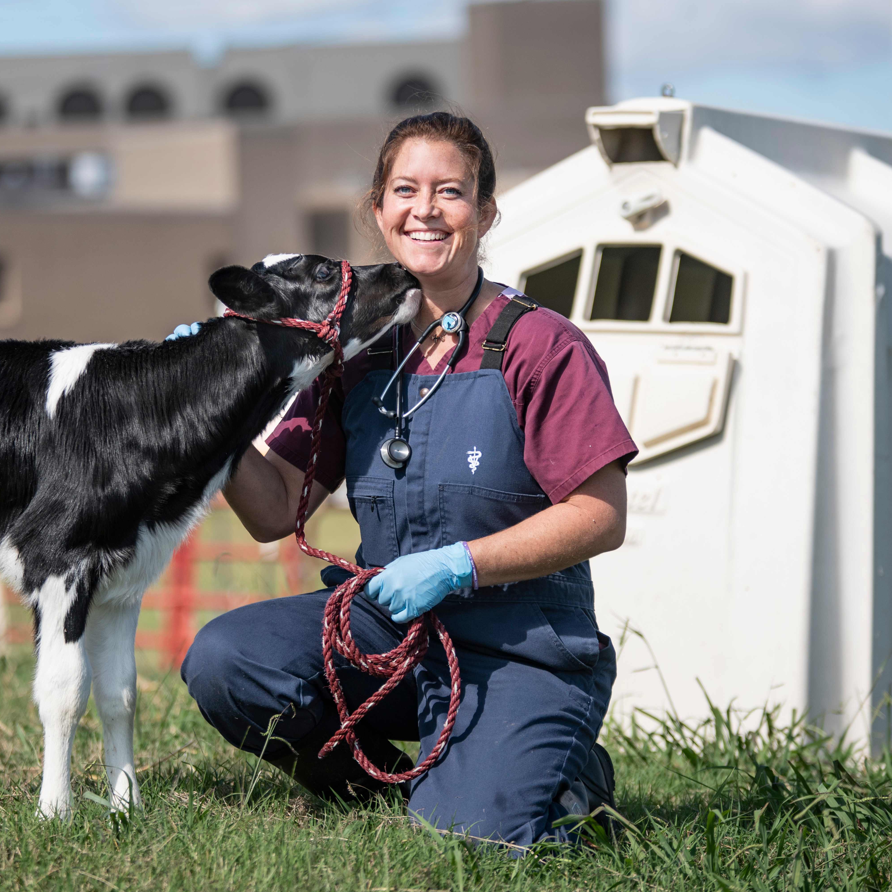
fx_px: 4840
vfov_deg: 10.5
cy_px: 446
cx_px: 279
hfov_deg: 10.5
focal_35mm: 166
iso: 100
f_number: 2.8
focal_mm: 130
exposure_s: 1/2500
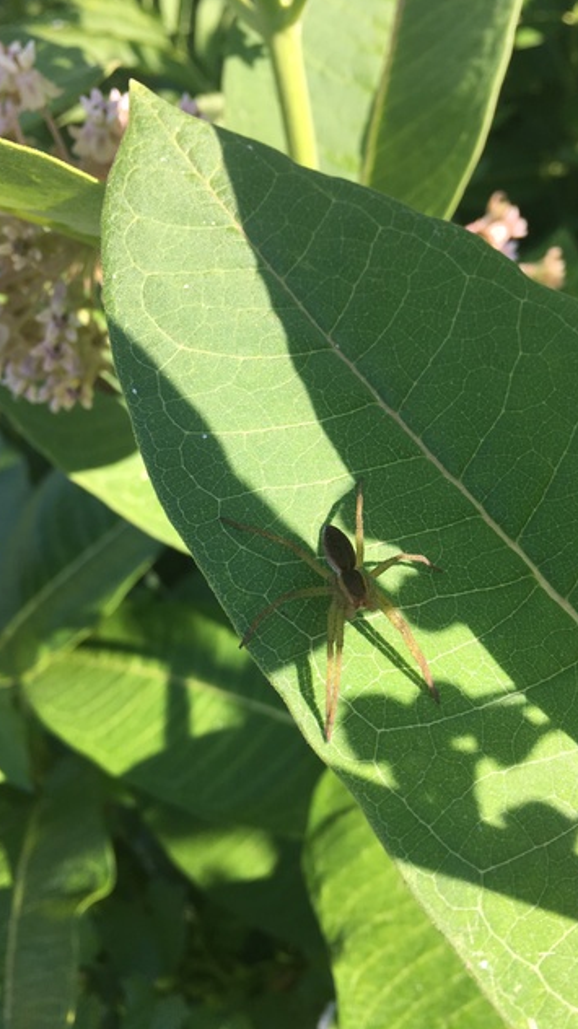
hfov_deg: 36.4
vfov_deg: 61.0
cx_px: 366
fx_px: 873
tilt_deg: -43.3
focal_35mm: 32
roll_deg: +6.7
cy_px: 510
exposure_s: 1/452
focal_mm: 4.15
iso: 25
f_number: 2.2
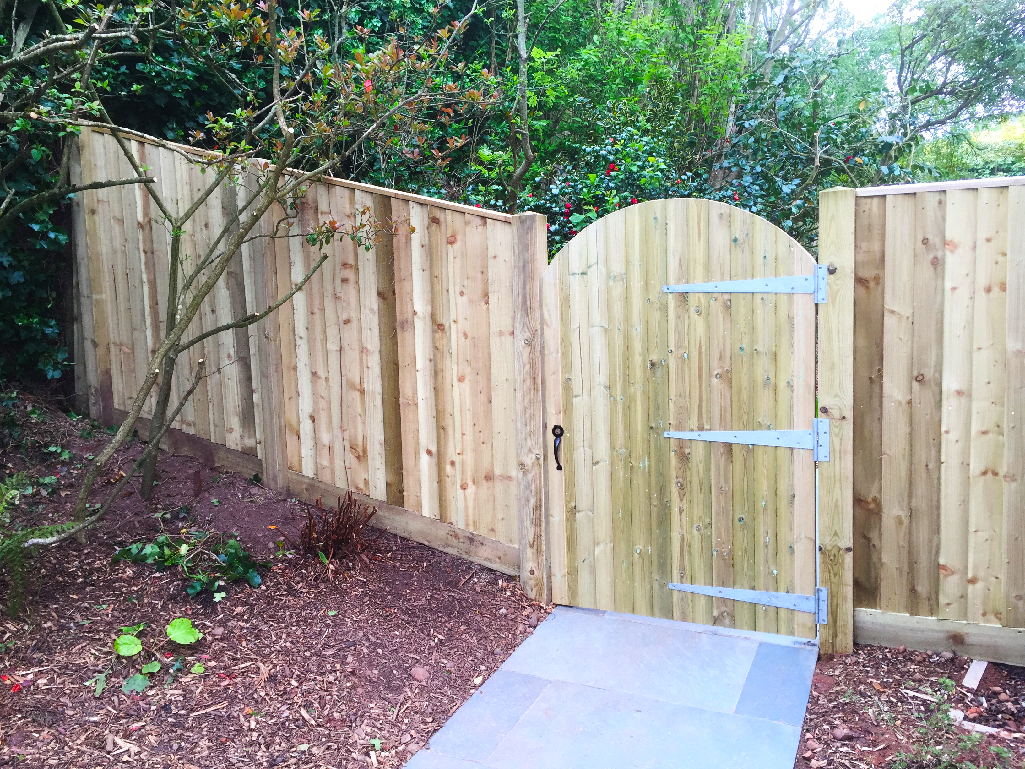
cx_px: 512
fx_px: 859
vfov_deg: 48.2
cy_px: 384
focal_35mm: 29
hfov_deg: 61.7
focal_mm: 4.15
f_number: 2.2
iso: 50
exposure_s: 1/100
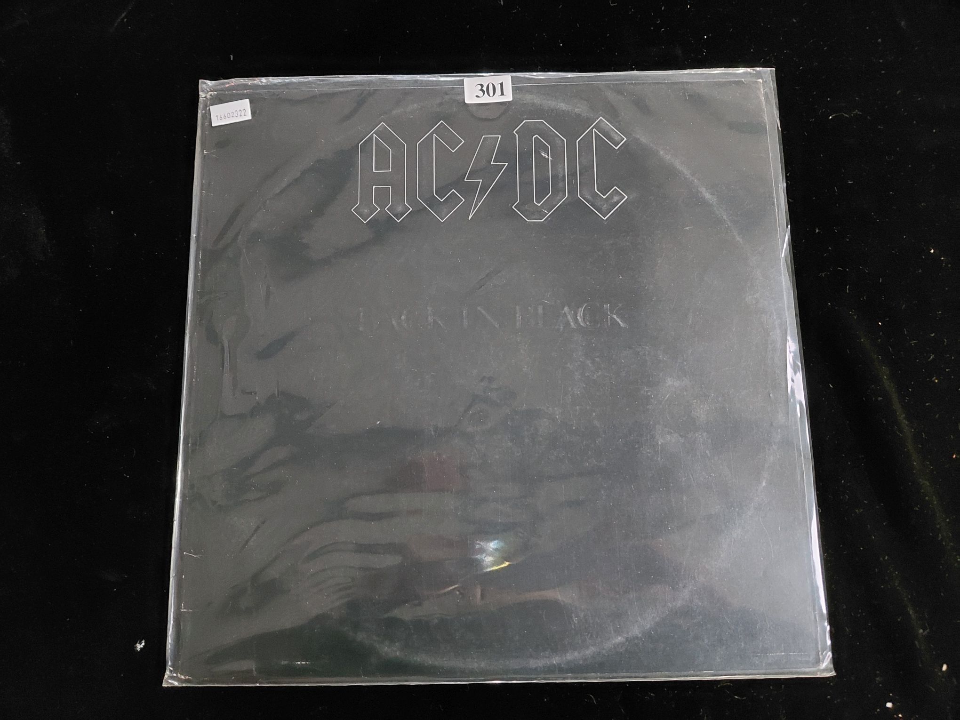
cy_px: 360
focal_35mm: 25
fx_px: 693
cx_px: 480
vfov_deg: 54.9
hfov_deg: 69.4
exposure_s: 1/20
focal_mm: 4.69
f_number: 1.8
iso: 1600
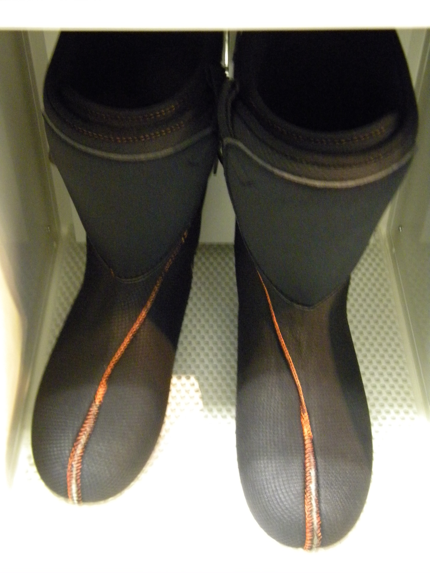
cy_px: 286
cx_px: 215
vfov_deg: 40.4
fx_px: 778
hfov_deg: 30.9
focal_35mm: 47
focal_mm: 8.6
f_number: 3.9
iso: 800
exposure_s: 1/3.2
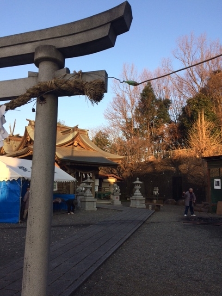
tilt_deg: +4.5
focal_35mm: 29
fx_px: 248
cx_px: 111
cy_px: 148
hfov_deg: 48.2
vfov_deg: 61.7
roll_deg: -0.8
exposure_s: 1/562
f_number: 2.2
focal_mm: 4.15
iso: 32
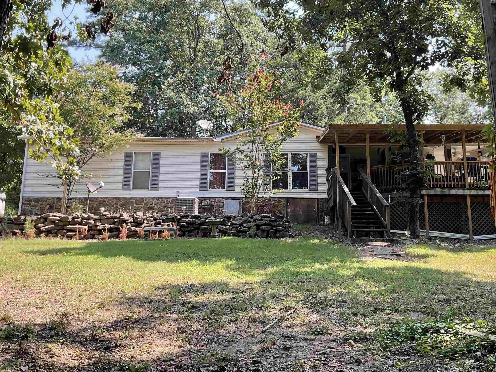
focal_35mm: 36
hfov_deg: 51.2
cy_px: 170
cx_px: 283
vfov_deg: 39.6
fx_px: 516
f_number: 1.8
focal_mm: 3
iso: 16
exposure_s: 1/254
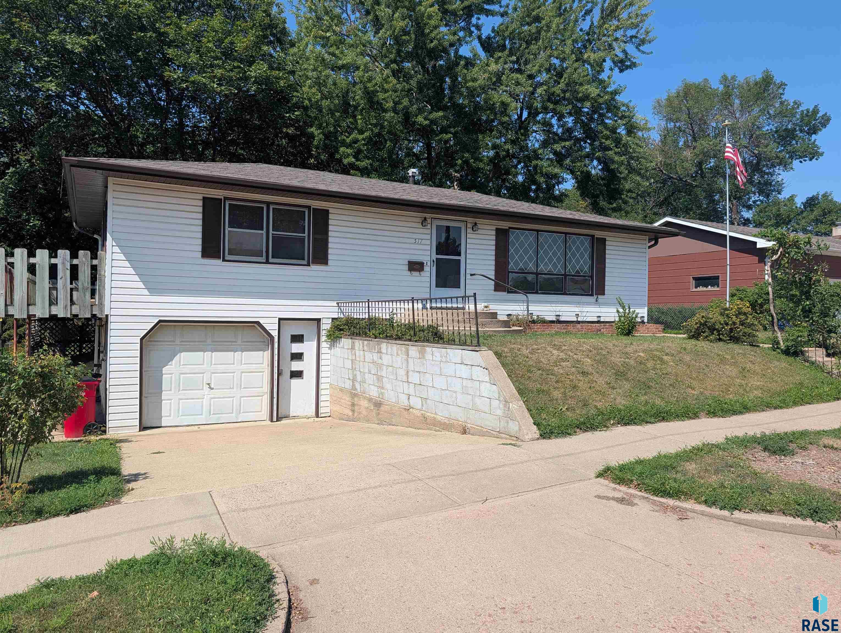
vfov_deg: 56.9
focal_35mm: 24
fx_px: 584
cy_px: 316
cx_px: 420
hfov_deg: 71.5
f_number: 1.68
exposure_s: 1/1178
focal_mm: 6.9
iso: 22
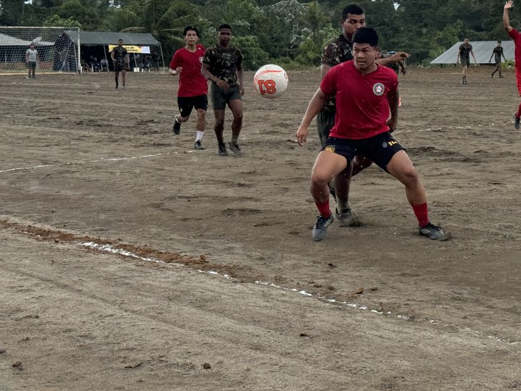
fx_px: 1129
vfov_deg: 19.6
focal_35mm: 75
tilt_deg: -7.1
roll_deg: +1.6
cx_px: 328
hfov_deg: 25.9
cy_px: 126
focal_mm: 6.76
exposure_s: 1/3610
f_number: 1.78
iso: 64
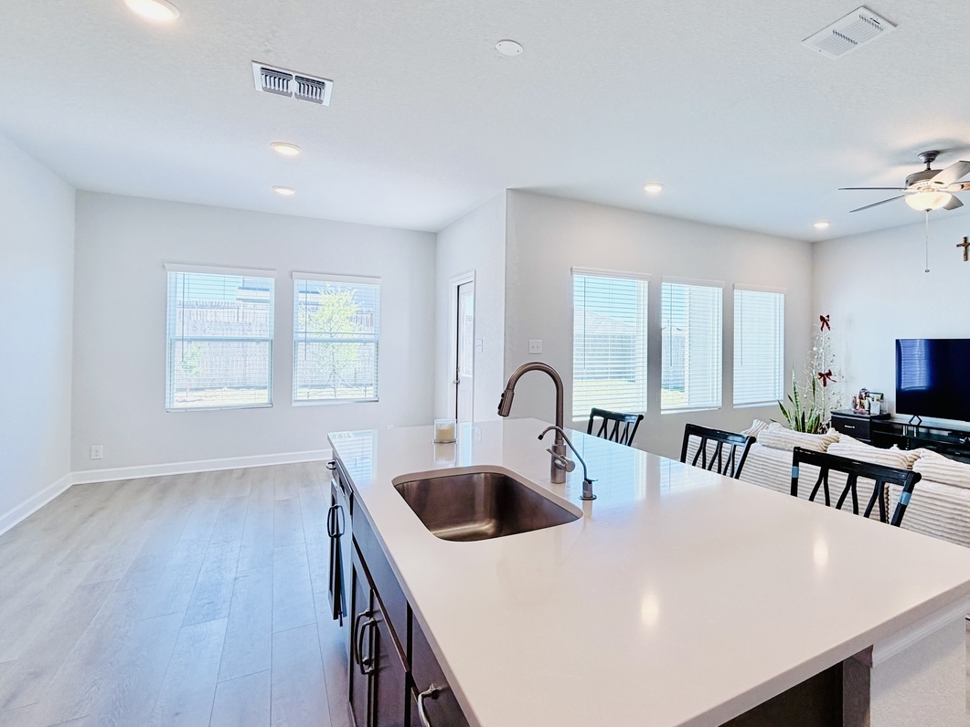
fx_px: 532
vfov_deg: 68.6
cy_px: 342
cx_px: 630
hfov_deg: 82.4
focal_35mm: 19
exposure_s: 1/120
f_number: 2.2
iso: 100
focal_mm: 2.22
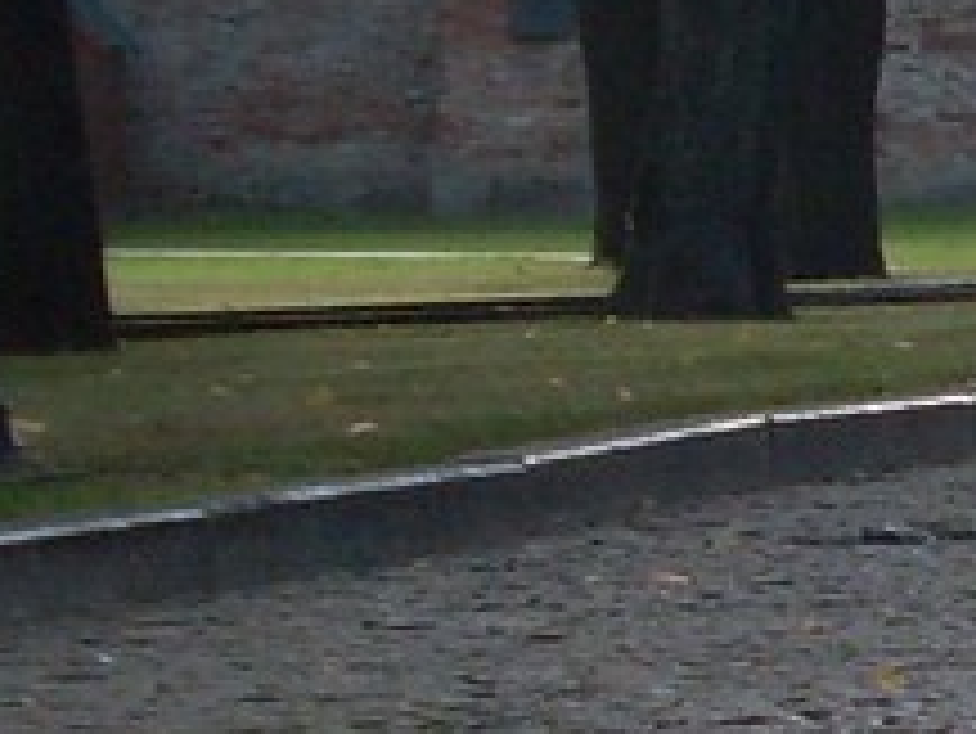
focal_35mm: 251
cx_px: 3061
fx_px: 7081
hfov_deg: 7.0
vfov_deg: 5.9
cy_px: 957
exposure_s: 1/180
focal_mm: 6.3
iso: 80
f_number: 2.8
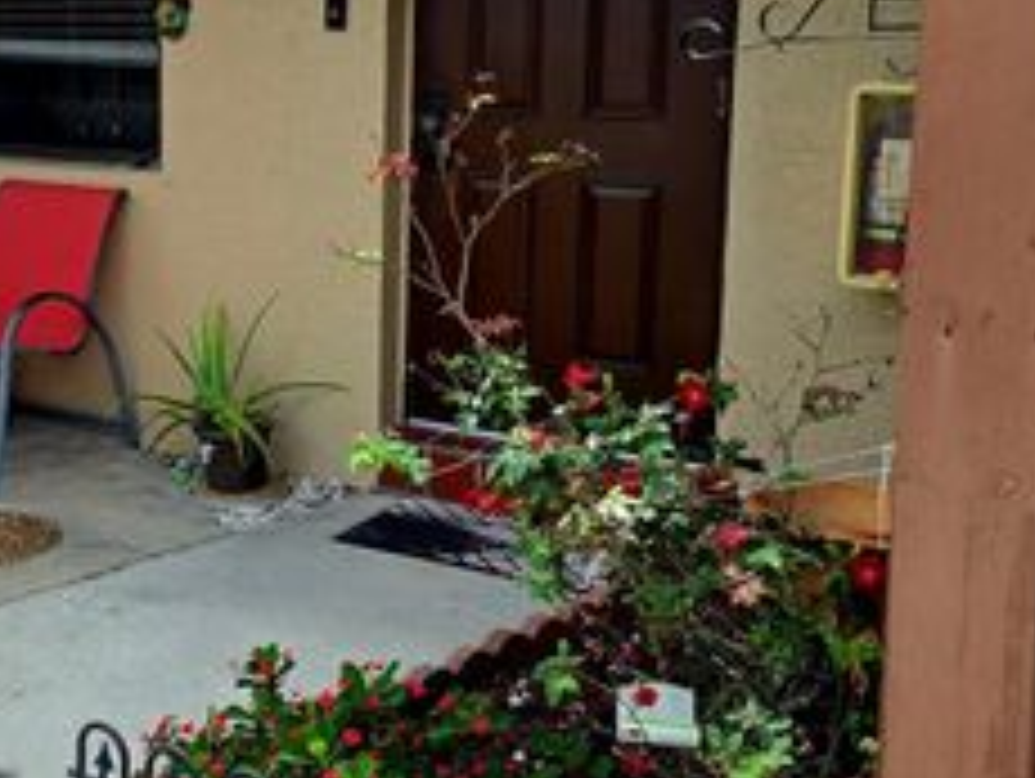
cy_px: 263
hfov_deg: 36.9
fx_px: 1497
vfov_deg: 29.0
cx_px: 216
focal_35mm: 50
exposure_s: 1/2500
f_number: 1.7
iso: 80
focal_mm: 6.3
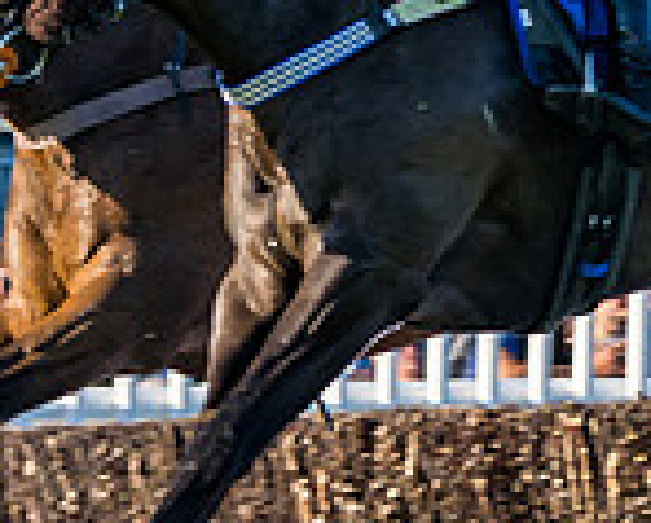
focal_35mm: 628
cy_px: 202
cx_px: 1131
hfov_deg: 3.1
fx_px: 12124
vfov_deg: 2.5
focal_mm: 102
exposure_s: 1/1250
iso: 200
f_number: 4
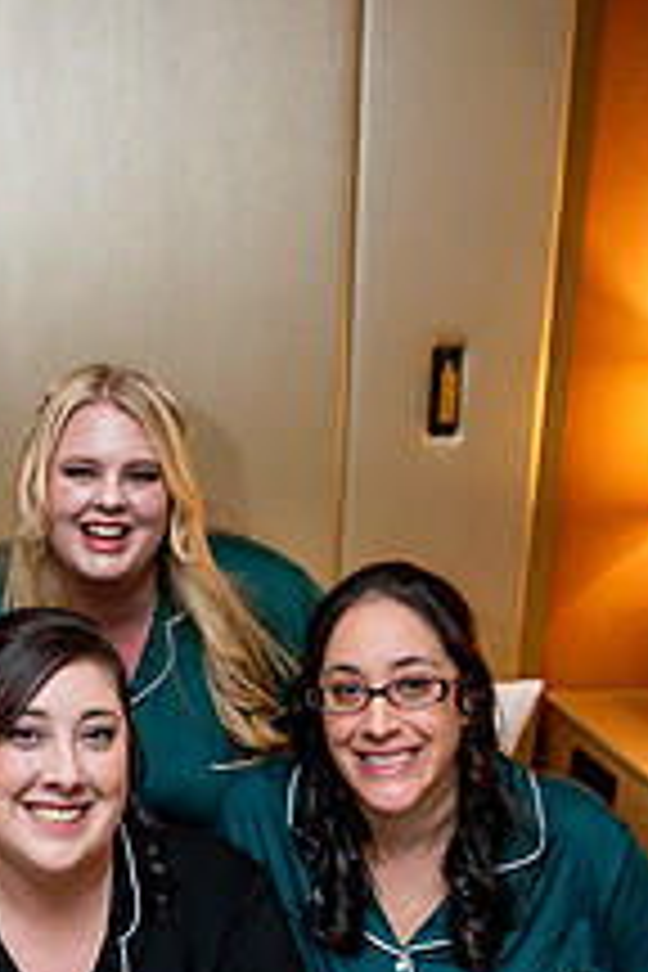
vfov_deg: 37.6
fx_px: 1350
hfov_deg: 25.8
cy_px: 828
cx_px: 27
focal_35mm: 50
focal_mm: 24
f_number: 2.8
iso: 200
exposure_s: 1/60
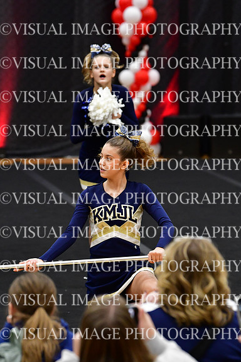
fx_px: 2277
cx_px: 121
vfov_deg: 9.1
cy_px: 181
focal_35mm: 227
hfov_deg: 6.1
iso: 4000
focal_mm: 150
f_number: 3.5
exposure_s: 1/500
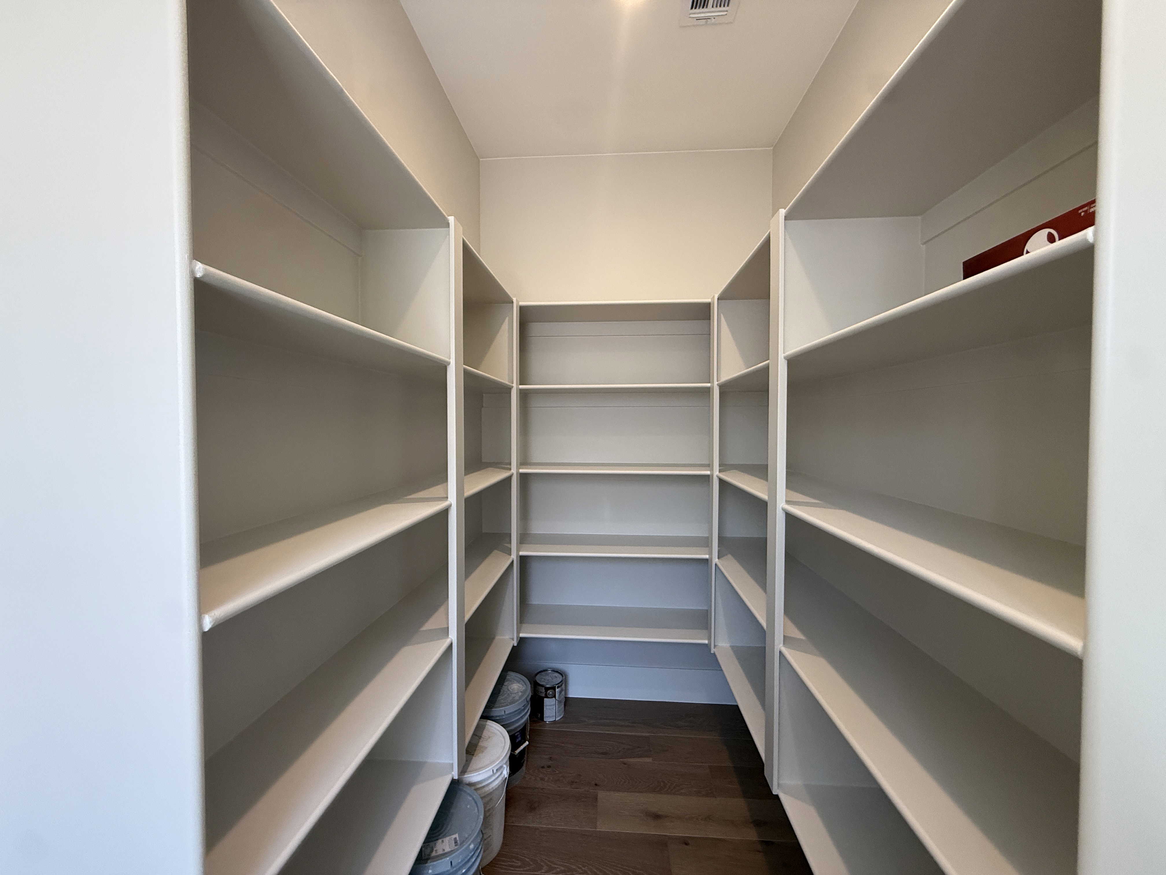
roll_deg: -0.8
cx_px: 583
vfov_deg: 85.7
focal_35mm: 14
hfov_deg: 102.1
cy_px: 438
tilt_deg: +0.9
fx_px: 472
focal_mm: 2.22
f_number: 2.2
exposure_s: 1/120
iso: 200
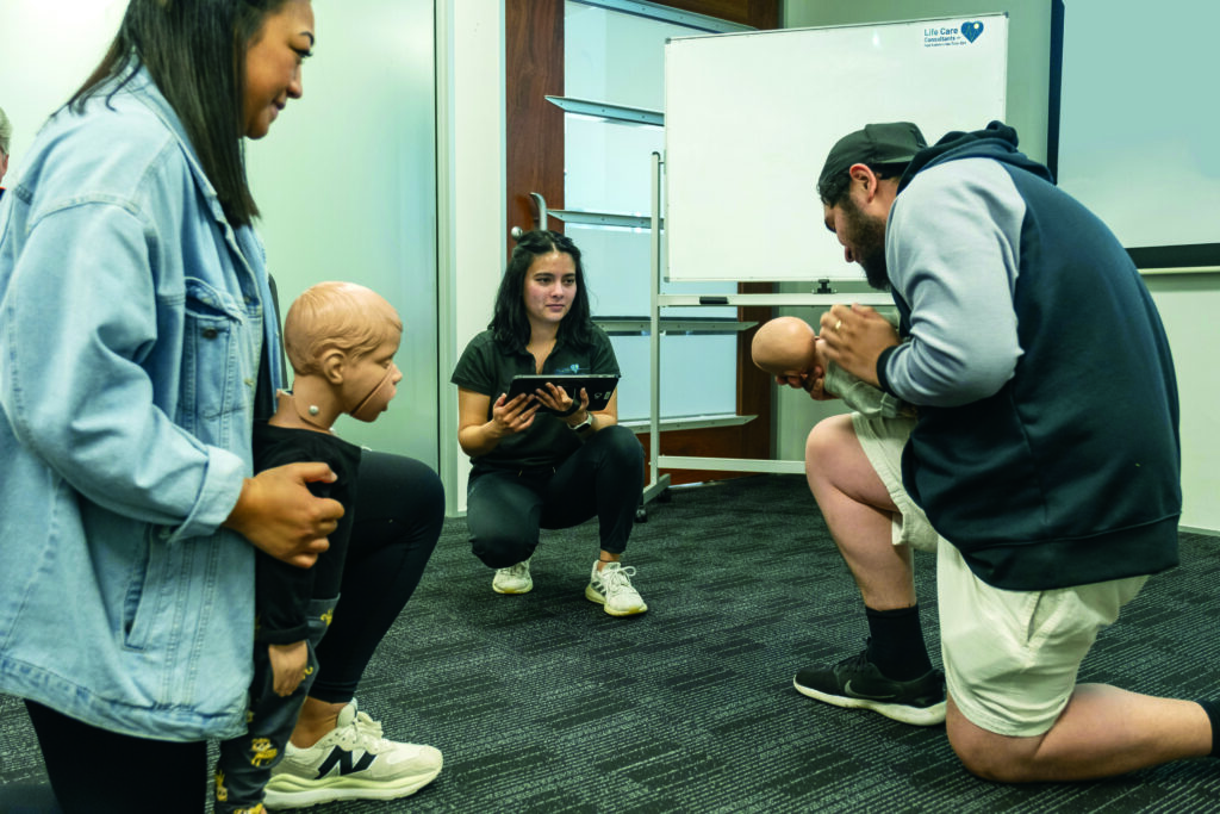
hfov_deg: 61.9
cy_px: 407
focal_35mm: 30
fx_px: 1017
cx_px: 610
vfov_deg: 43.6
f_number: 3.2
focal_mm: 20
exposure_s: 1/100
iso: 1250
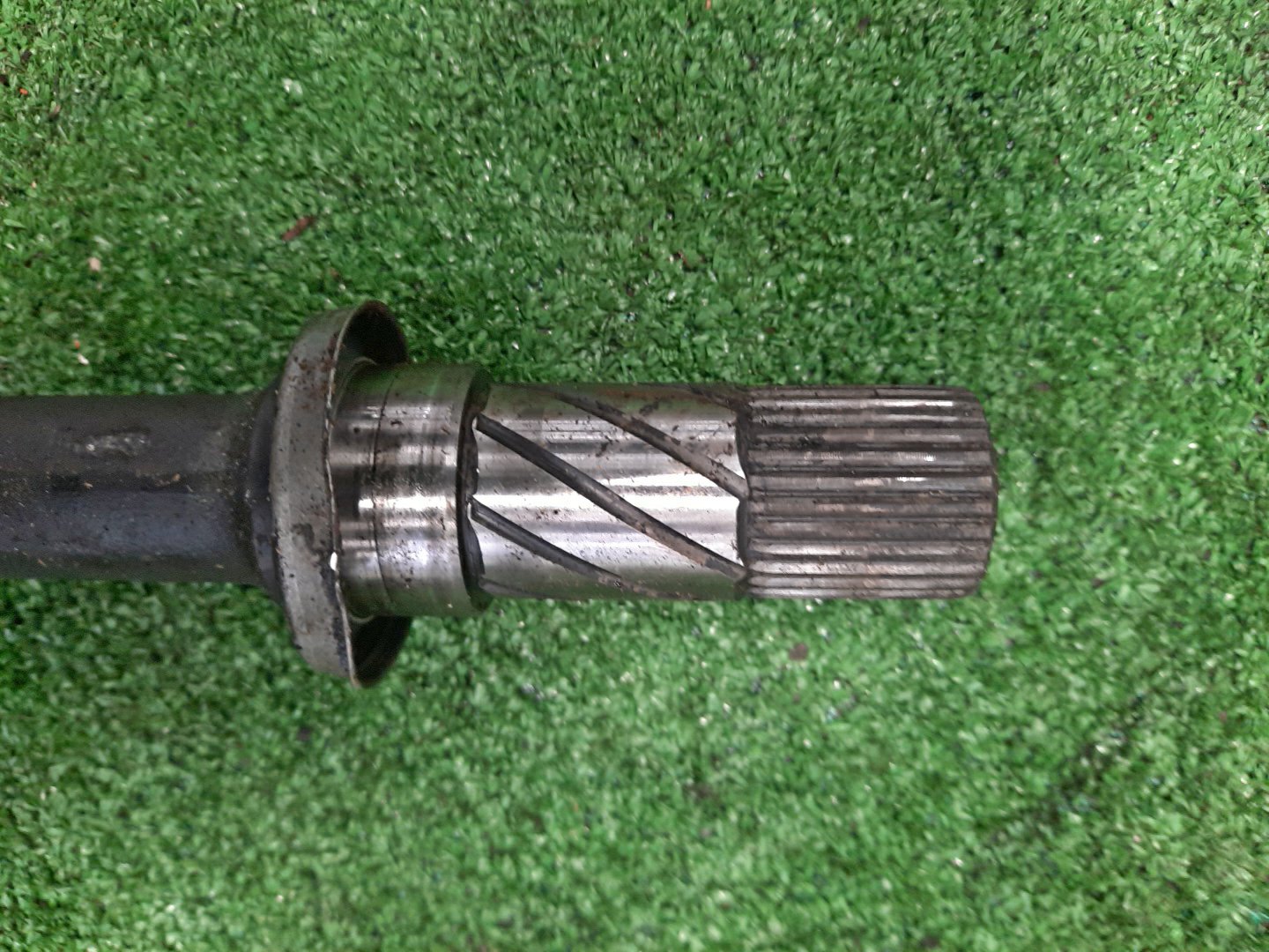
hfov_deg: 69.4
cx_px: 634
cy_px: 476
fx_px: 916
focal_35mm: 25
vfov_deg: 54.9
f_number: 2
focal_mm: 4.6
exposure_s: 1/25
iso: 353
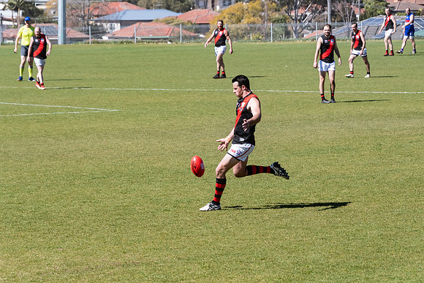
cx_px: 213
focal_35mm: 234
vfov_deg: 5.9
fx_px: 2760
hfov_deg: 8.8
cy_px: 142
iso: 800
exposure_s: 1/2000
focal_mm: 155
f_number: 8
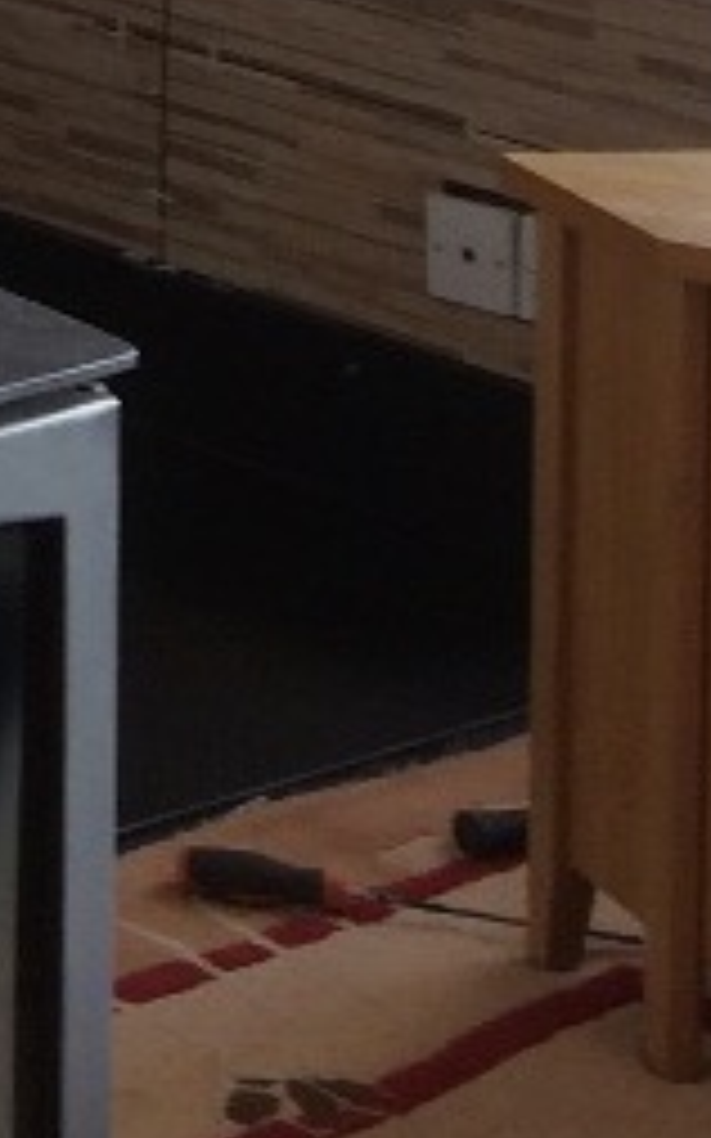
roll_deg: +0.5
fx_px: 4529
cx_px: -1022
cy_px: -823
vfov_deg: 13.1
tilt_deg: -3.8
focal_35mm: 146
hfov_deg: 8.2
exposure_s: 1/50
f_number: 2.2
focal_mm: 4.15
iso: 40
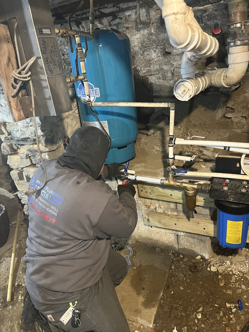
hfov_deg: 53.1
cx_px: 124
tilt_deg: -23.5
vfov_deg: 67.3
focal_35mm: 26
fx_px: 249
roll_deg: +10.1
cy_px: 166
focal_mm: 5.1
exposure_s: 1/30
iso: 500
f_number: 1.6
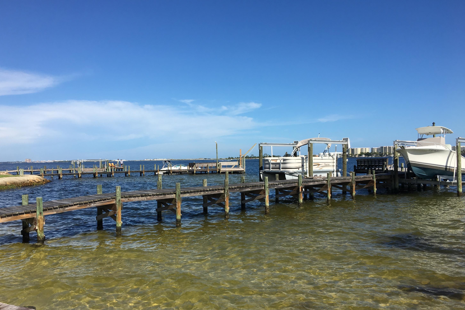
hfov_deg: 60.3
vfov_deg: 42.3
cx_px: 230
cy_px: 171
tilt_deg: -0.8
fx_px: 400
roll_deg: +0.7
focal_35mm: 31
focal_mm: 4.15
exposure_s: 1/2137
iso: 25
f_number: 2.2
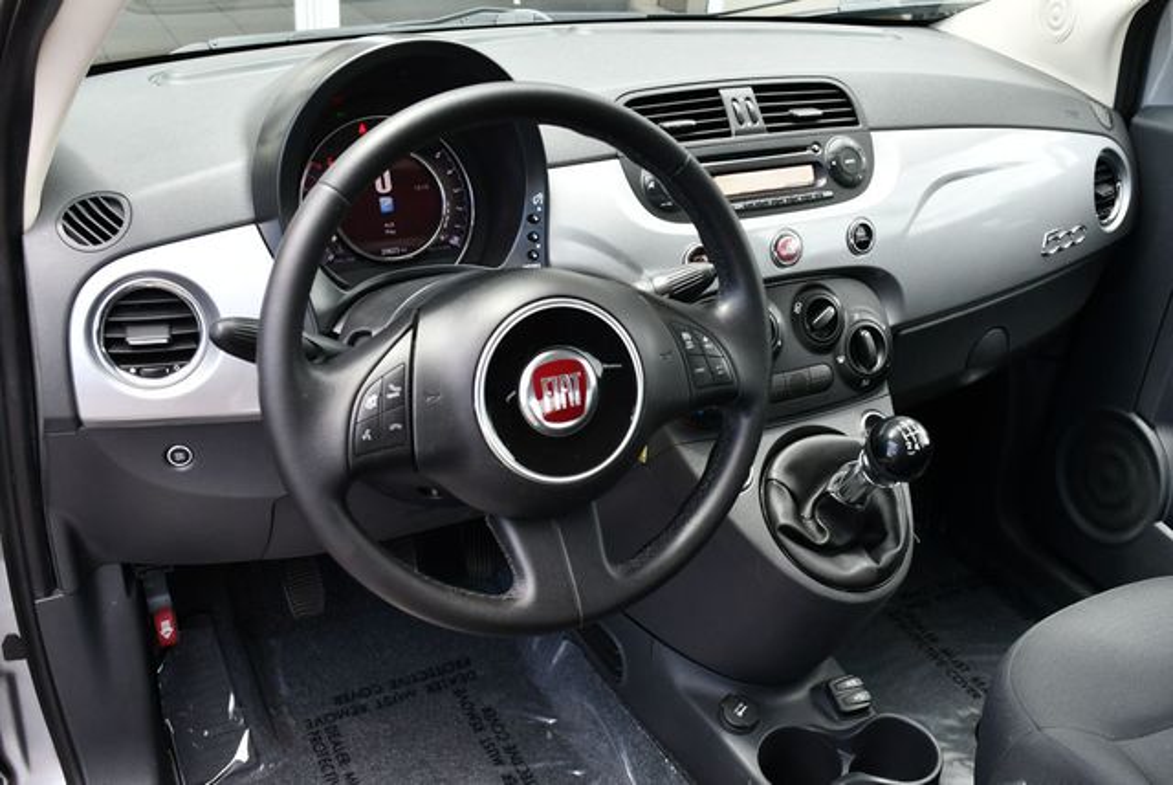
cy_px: 392
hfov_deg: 53.1
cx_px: 586
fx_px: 1174
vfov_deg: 36.9
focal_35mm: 36
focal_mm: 18
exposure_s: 1/250
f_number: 5
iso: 400
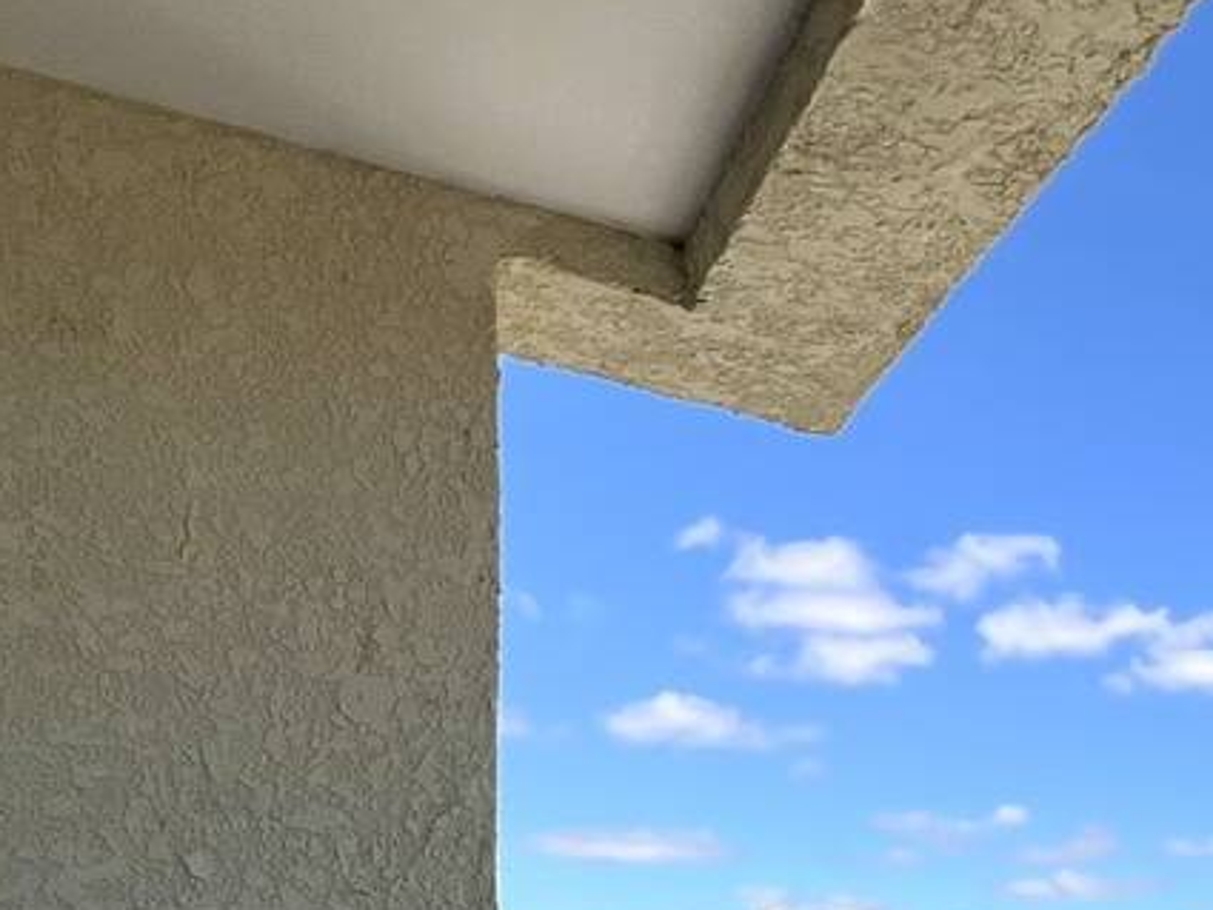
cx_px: 1313
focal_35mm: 44
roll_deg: +0.4
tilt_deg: -1.5
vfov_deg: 28.3
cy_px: 1118
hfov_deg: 36.7
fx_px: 1542
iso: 32
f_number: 1.8
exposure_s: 1/2538
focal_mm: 1.57
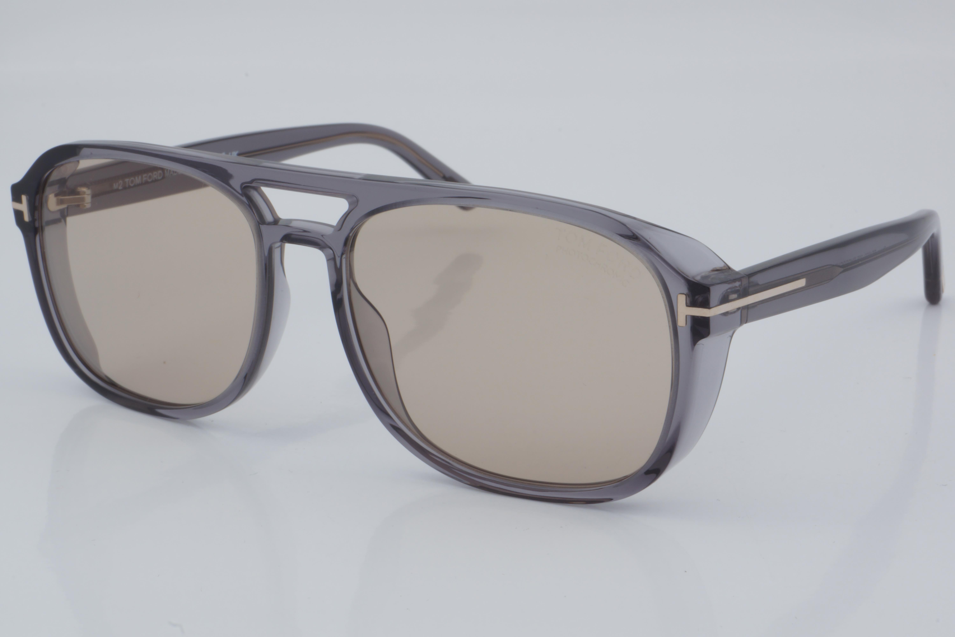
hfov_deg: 27.0
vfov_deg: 18.2
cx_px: 478
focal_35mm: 75
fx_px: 1989
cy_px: 318
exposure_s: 1/4
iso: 100
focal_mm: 50
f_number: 32
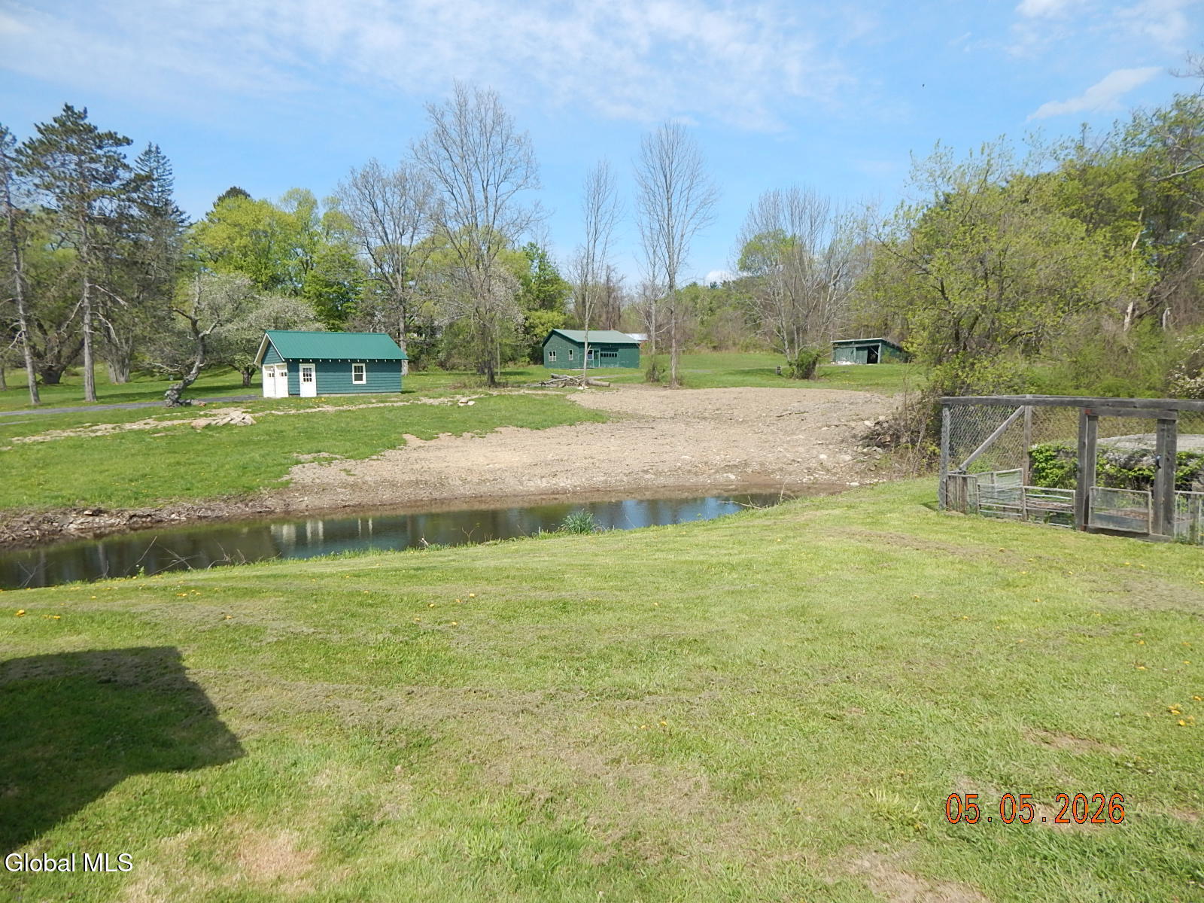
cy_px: 452
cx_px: 602
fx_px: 765
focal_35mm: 22
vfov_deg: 61.1
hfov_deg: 76.4
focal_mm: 4
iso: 125
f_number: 6
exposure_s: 1/400
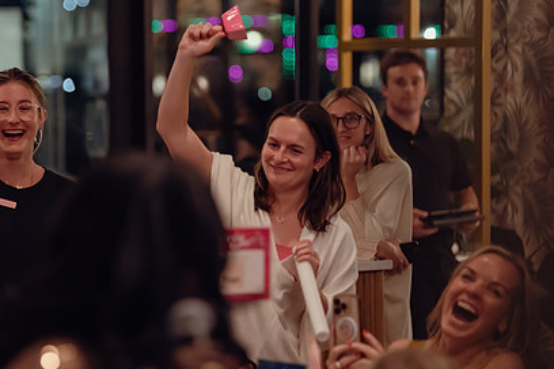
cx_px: 181
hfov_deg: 11.1
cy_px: 204
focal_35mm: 185
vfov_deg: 7.4
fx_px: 2847
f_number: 2.8
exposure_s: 1/200
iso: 4000
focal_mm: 130
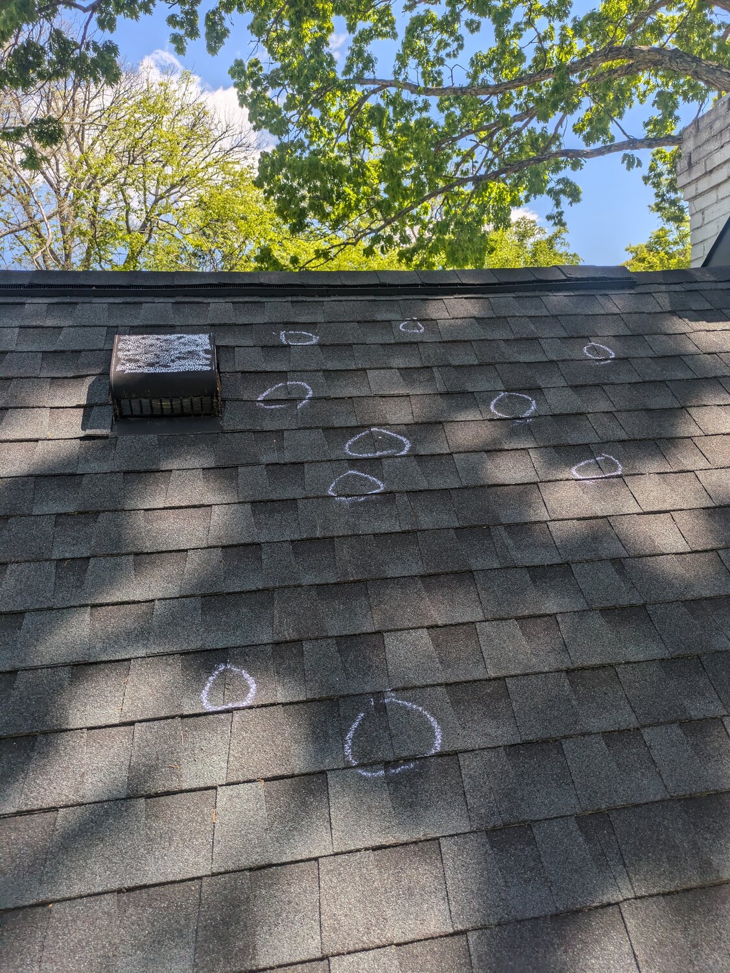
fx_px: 703
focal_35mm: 25
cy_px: 486
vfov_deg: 69.4
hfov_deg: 54.9
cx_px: 365
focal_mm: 5.43
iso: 48
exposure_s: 1/1127
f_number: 1.89
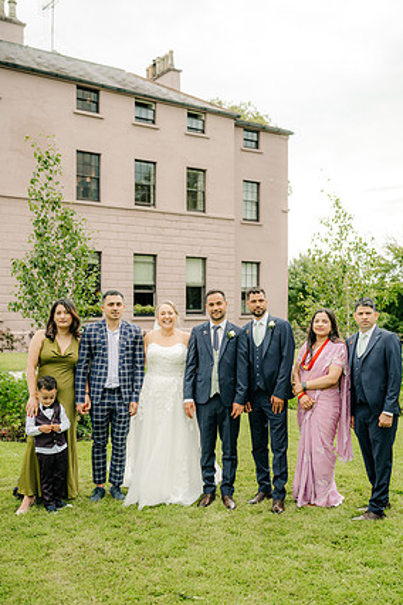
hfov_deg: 35.9
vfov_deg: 51.9
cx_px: 211
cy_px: 317
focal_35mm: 37
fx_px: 621
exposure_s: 1/500
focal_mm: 35
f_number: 2.2
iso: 100
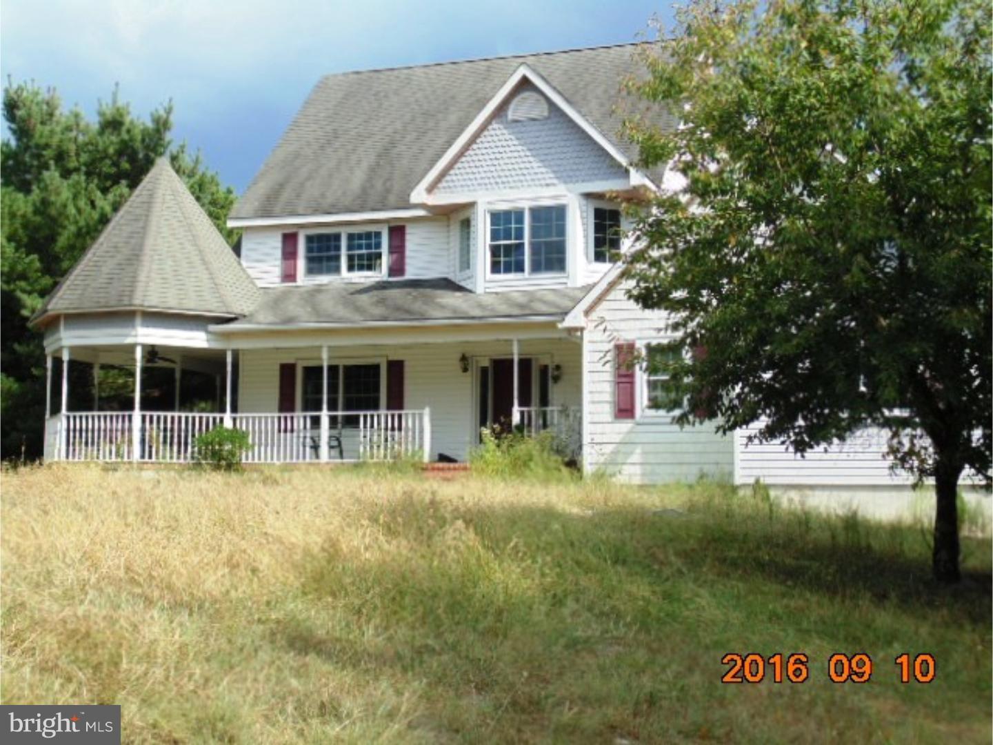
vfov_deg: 27.5
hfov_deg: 36.2
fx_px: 1520
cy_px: 372
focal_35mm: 53
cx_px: 496
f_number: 3.9
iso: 80
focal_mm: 9.5
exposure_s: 1/640
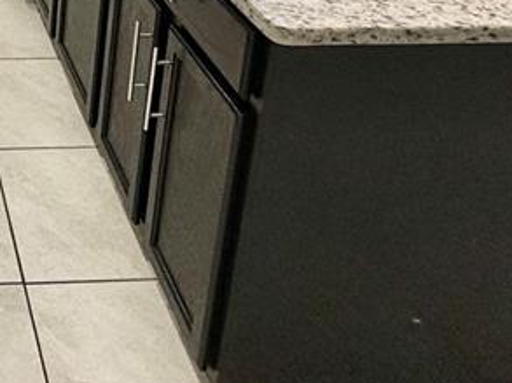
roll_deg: -0.7
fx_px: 724
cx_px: -98
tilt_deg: -14.8
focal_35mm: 49
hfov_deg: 32.4
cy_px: -180
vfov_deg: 23.9
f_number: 2.2
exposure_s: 1/120
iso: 125
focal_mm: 2.22
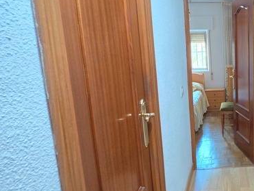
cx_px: 247
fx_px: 206
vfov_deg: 49.8
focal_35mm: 28
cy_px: 88
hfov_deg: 52.1
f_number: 1.9
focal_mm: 2.2
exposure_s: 1/50
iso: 1000
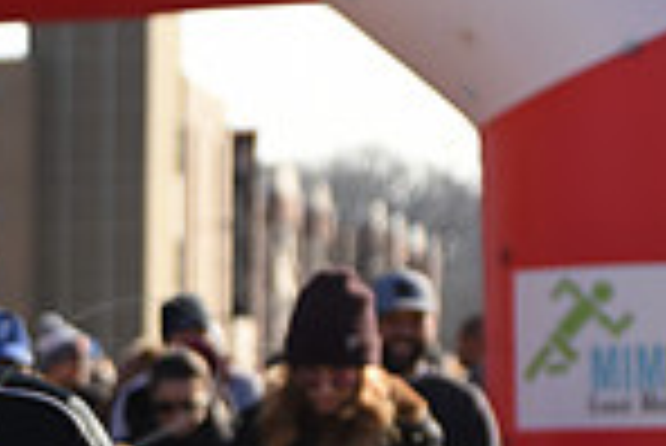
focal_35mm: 196
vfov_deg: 7.0
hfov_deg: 9.9
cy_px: 588
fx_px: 3629
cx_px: -526
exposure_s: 1/1250
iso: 100
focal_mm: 50
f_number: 2.8
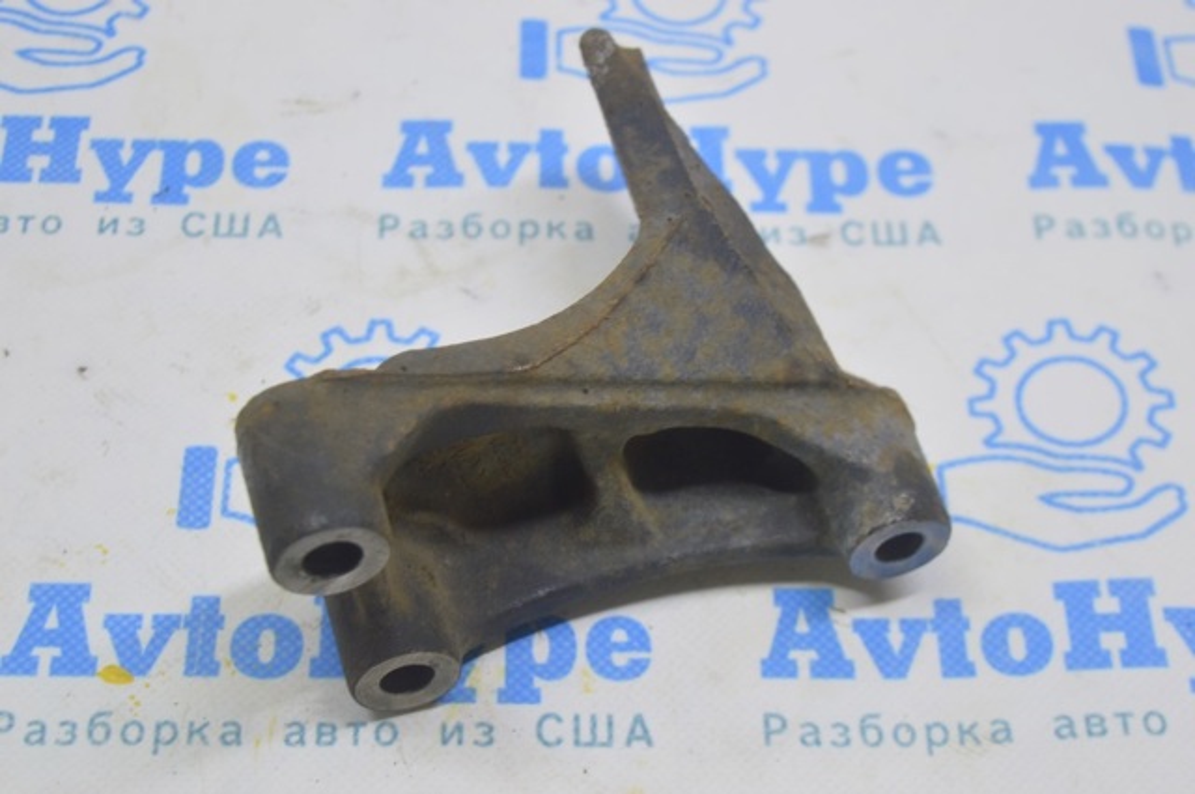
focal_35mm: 68
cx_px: 598
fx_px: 2238
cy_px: 397
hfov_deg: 29.9
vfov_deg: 20.1
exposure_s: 1/20
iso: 400
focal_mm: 45
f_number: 5.6
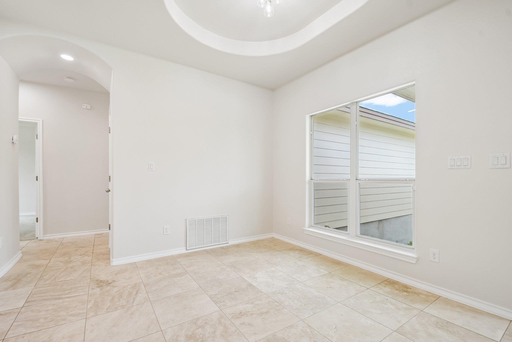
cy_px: 171
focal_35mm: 15
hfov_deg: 100.4
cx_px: 256
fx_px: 213
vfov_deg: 77.3
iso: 400
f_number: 8
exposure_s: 1/80
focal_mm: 10
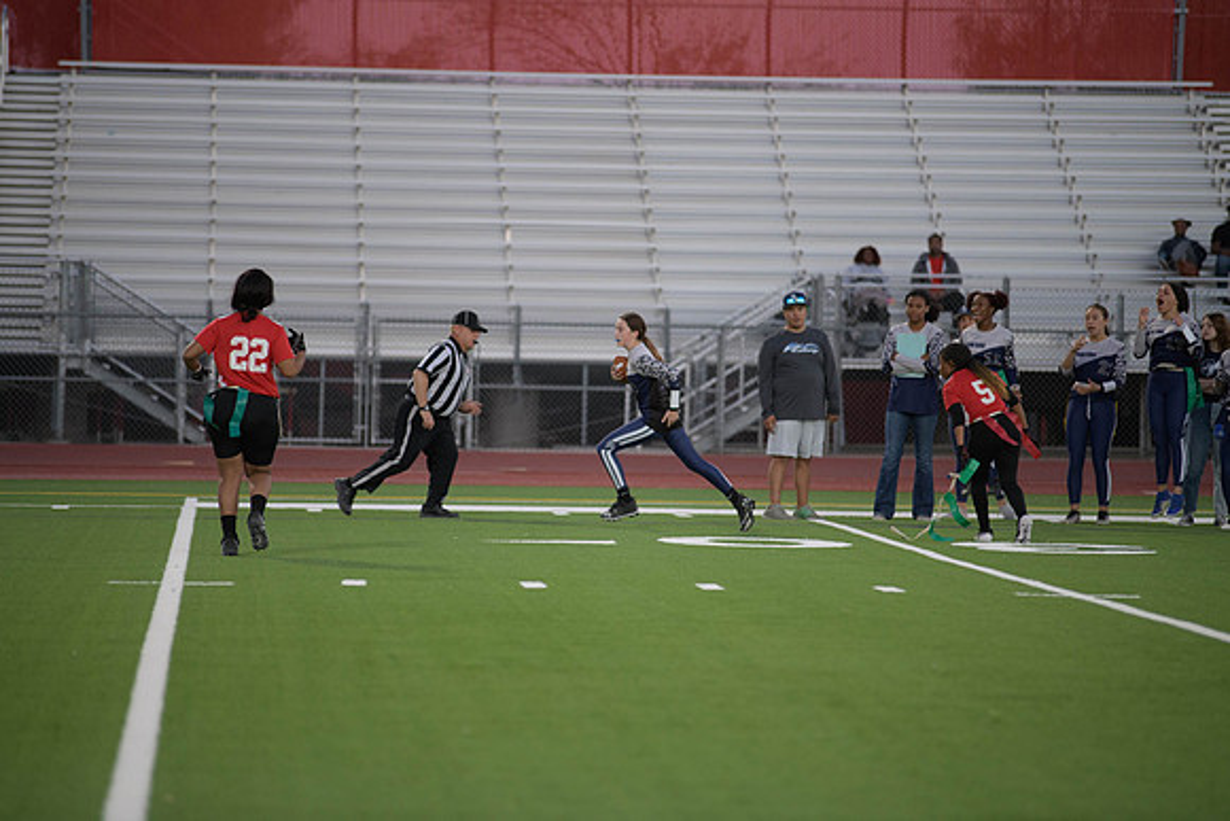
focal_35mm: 200
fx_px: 6835
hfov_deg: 10.3
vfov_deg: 6.9
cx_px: 615
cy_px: 410
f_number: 2.8
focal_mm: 200
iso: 1100
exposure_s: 1/640
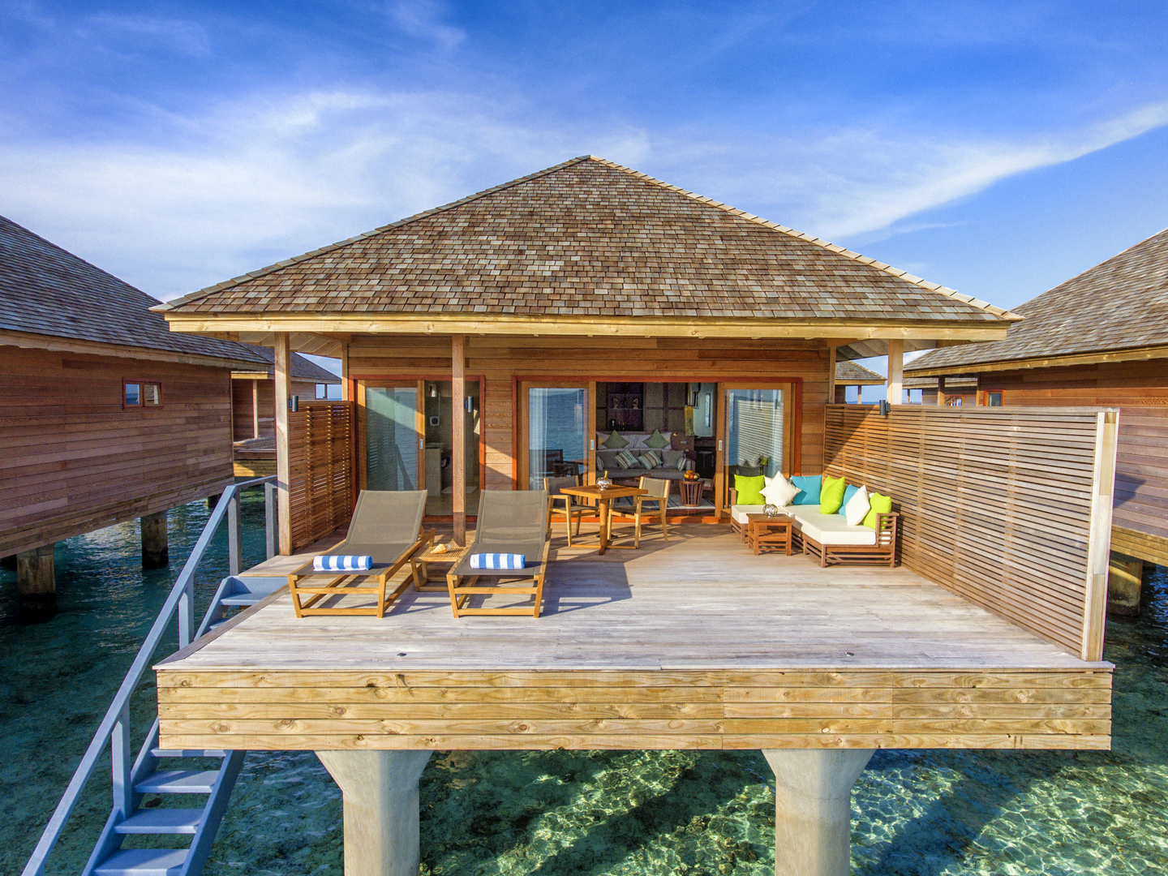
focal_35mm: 20
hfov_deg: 81.7
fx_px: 675
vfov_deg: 66.0
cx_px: 584
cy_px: 438
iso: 100
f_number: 2.8
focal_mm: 3.61
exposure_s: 1/850
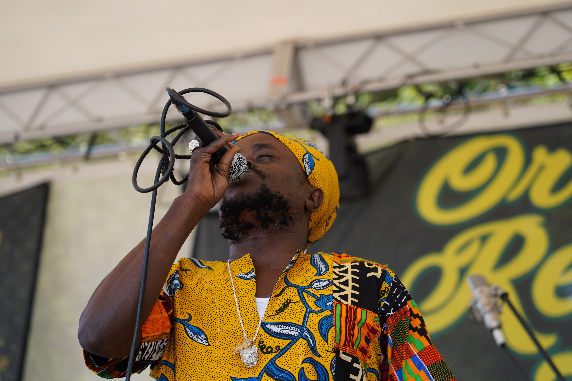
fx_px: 1668
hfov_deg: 19.5
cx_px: 286
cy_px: 190
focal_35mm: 105
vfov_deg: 13.0
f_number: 4.5
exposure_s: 1/200
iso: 100
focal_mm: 105
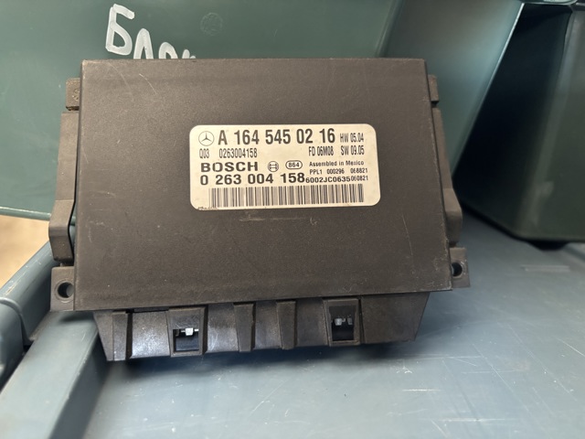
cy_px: 220
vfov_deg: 53.1
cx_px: 292
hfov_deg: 67.3
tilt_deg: -19.7
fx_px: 439
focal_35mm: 26
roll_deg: -8.1
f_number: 1.6
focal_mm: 5.96
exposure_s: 1/44
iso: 500
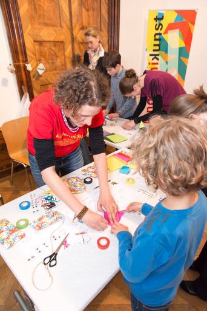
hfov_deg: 53.2
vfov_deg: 73.7
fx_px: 207
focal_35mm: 24
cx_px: 104
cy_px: 156
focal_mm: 24
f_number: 5.6
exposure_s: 1/60
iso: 1600
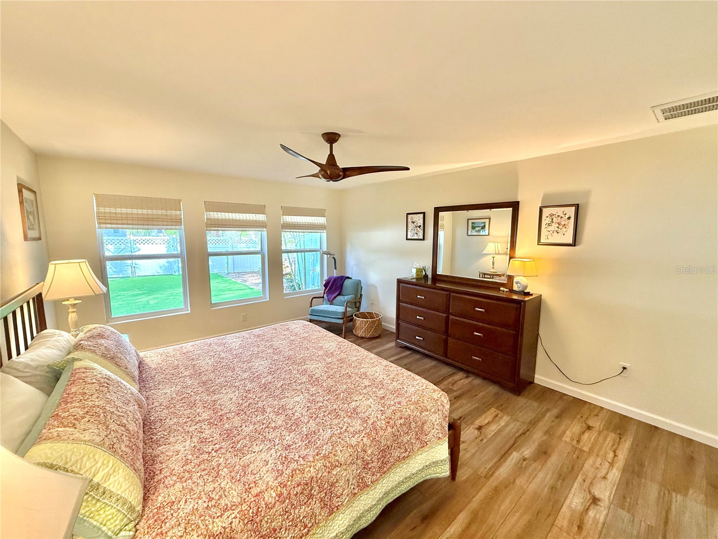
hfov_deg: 102.1
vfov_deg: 85.7
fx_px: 290
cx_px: 359
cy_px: 270
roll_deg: +0.0
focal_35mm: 14
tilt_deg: -6.9
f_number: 2.2
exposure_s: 1/120
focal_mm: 2.22
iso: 320
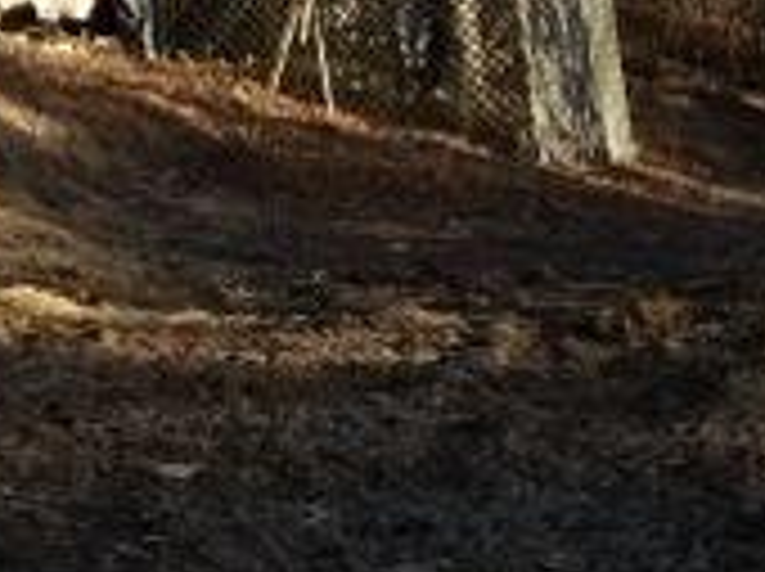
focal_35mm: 98
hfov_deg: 20.0
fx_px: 2163
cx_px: 292
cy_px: -54
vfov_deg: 14.7
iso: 50
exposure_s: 1/844
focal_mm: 4.25
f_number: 1.7
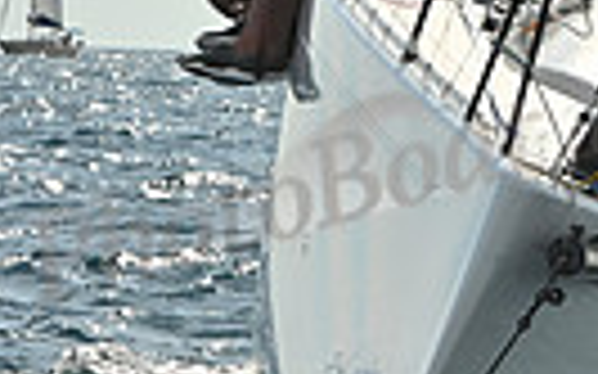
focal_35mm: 711
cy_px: -110
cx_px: 899
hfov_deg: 2.9
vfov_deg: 1.8
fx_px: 11583
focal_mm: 160
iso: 320
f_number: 13
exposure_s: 1/1000
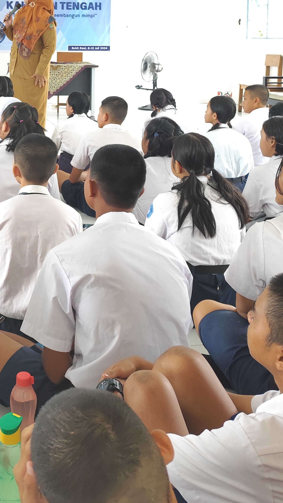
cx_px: 12
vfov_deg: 43.3
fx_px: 587
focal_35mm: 44
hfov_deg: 26.0
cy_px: 71
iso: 800
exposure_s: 1/60
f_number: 1.65
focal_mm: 6.19
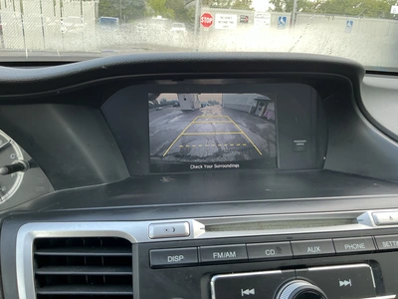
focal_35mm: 28
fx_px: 322
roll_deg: -2.7
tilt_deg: -20.5
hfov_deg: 63.4
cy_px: 150
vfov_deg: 49.7
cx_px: 199
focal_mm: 3
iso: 50
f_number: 1.8
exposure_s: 1/122
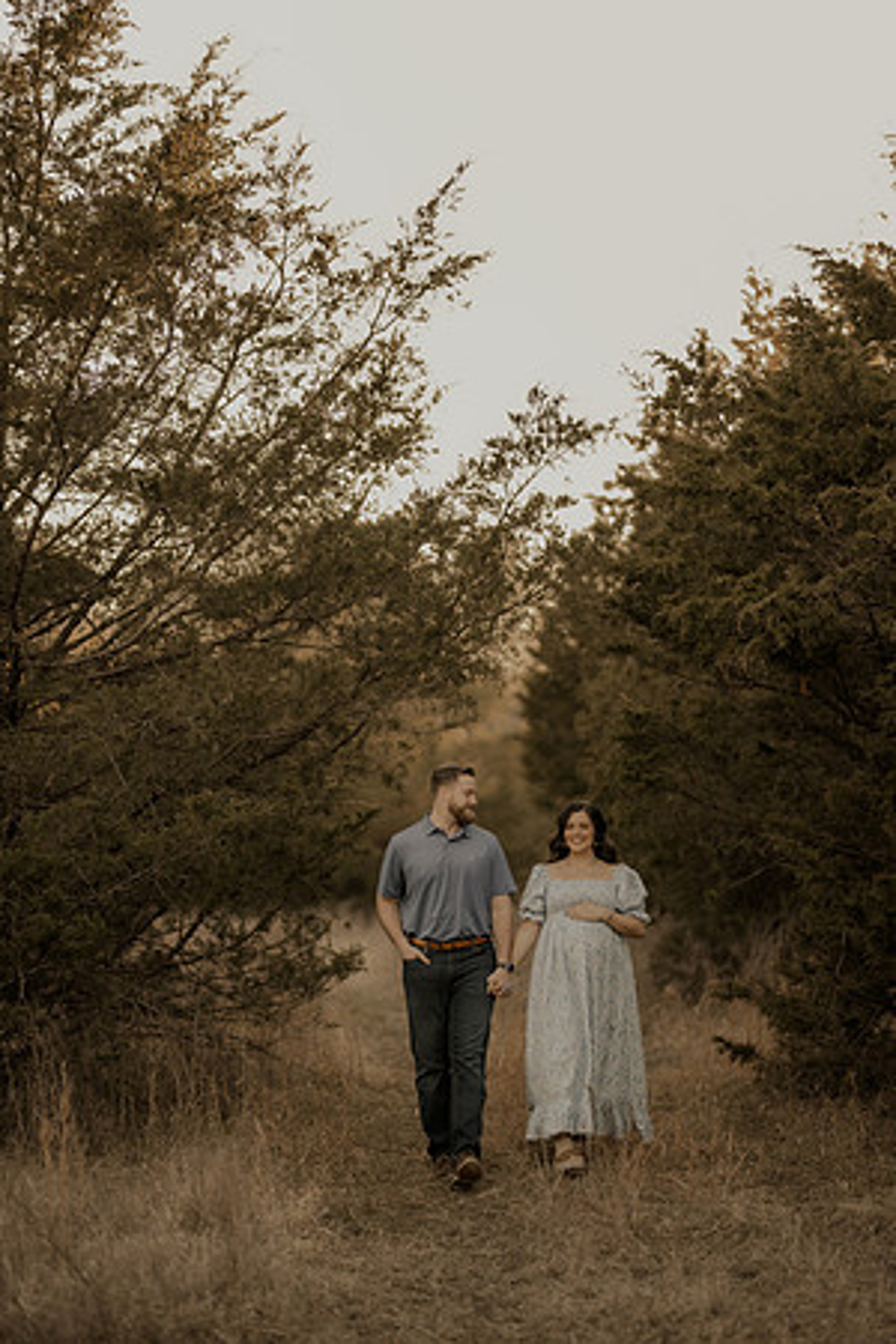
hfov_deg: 16.1
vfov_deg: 23.9
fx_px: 3173
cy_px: 672
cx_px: 448
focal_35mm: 85
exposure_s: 1/250
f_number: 1.4
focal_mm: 85
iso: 100
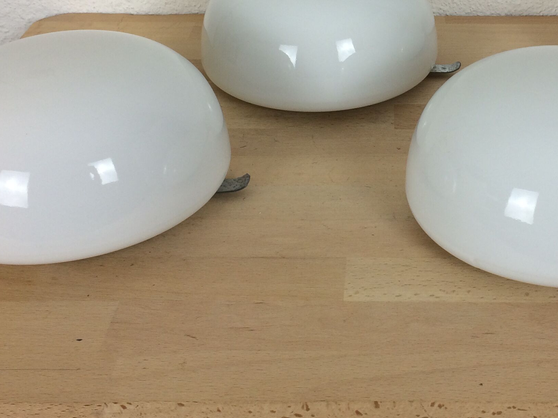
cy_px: 68
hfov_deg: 32.9
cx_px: 386
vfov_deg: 24.7
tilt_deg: -25.0
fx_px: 935
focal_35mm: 58
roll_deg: -0.6
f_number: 2.2
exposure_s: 1/50
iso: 32
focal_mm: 4.15
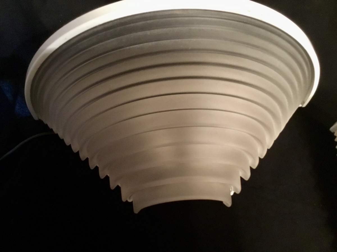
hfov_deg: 58.4
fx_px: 302
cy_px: 126
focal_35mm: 31
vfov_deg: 45.4
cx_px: 168
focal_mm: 3.3
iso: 400
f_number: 2.4
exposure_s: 1/17
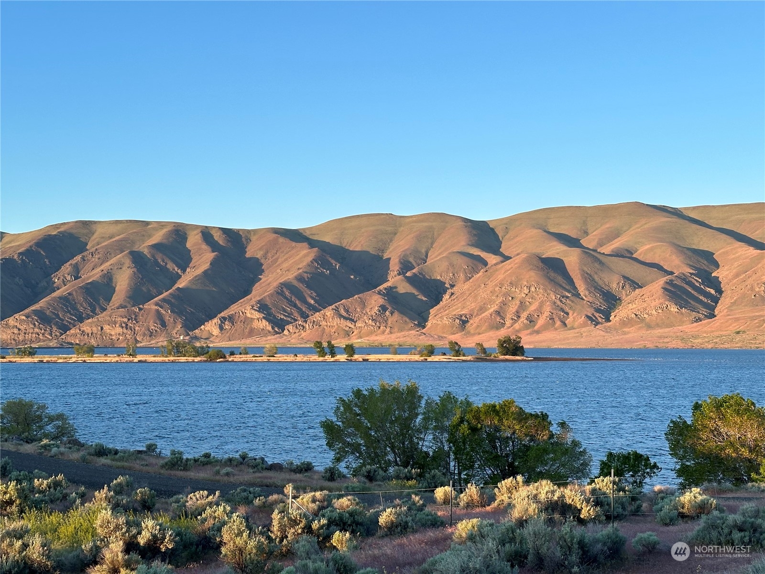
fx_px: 1061
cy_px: 287
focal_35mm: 48
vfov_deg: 30.3
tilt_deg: +1.7
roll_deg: +0.4
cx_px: 382
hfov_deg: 39.7
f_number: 1.78
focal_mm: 6.86
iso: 64
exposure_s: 1/719
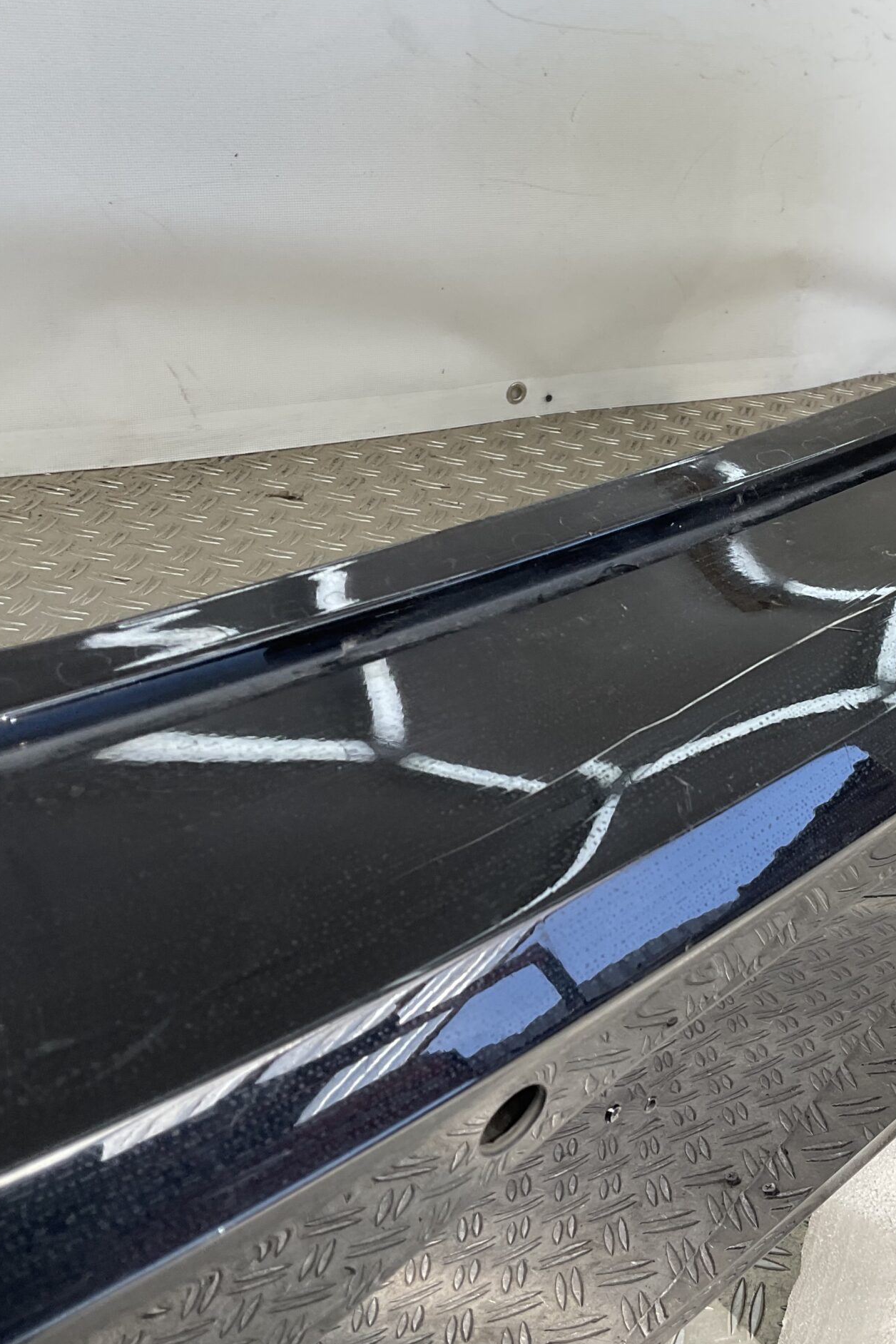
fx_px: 1530
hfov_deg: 31.8
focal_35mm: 41
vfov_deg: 47.4
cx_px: 712
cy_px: 675
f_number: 1.8
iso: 16
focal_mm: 3
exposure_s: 1/165
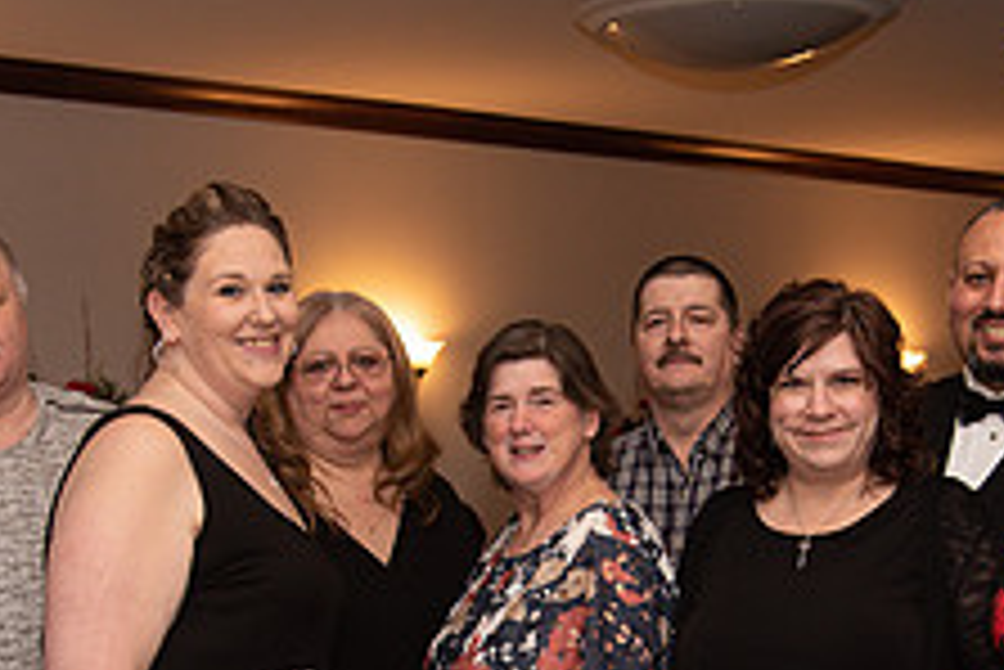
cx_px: 576
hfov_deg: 25.9
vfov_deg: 17.3
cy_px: 569
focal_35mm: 78
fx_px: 2177
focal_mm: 30
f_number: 4
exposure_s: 1/200
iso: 800
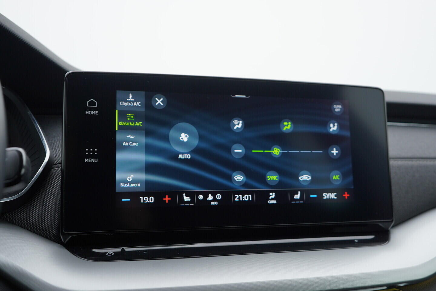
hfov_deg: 53.1
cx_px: 218
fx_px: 436
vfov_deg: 36.9
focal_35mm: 36
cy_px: 146
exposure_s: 1/60
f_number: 3.5
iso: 125
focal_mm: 24
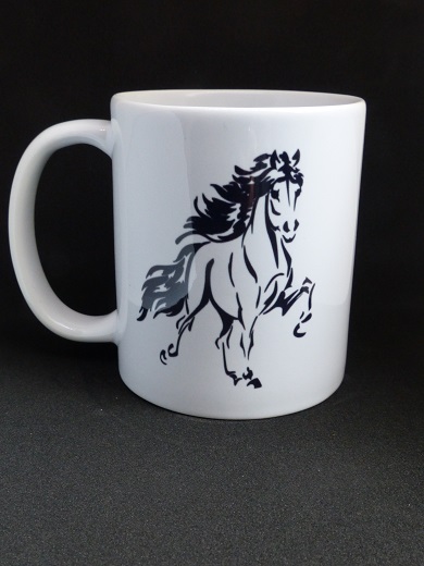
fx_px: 686
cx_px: 212
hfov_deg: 34.3
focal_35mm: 42
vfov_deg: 44.8
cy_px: 283
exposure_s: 1/20
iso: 400
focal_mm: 7.6
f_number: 5
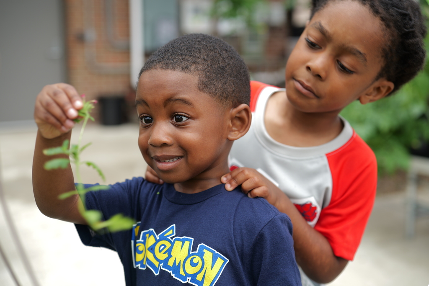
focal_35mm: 50
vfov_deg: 27.0
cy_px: 143
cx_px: 214
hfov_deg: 39.6
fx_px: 596
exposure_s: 1/50
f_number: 2.8
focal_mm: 50
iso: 50
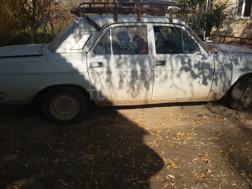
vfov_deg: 45.4
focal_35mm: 31
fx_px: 226
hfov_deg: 58.4
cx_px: 126
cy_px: 94
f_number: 2.4
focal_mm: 2.93
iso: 40
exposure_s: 1/764
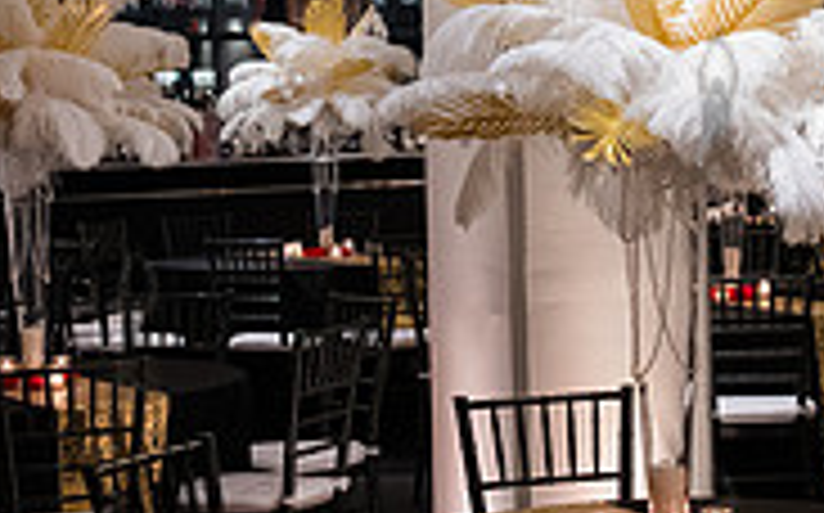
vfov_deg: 11.5
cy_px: 104
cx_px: 711
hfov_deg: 18.2
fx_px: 2535
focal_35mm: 113
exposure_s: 1/200
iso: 12800
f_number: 5
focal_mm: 35
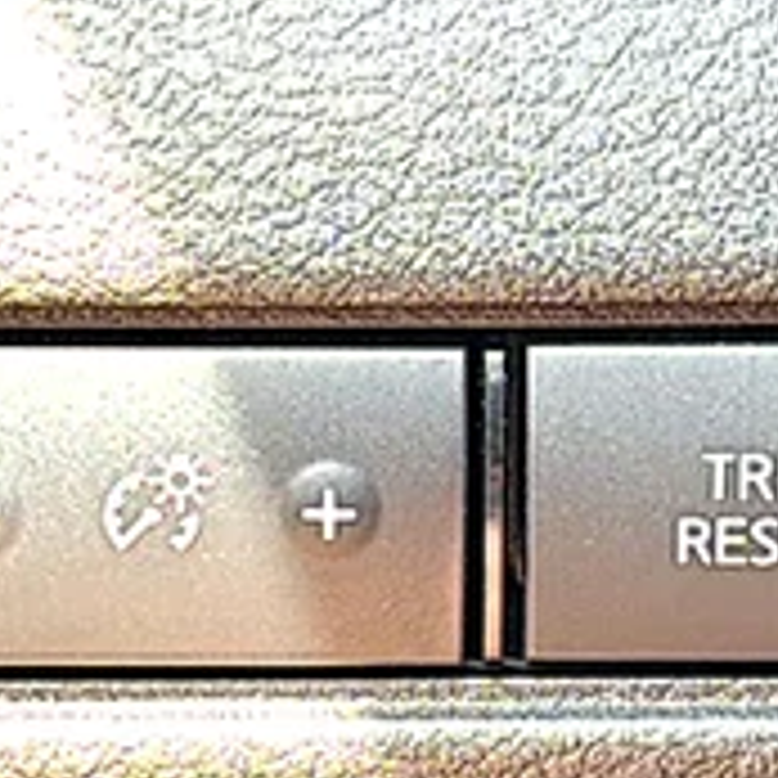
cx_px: 283
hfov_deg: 13.2
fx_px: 3356
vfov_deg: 13.2
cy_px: 555
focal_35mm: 132
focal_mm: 6.76
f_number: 1.78
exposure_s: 1/121
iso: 80
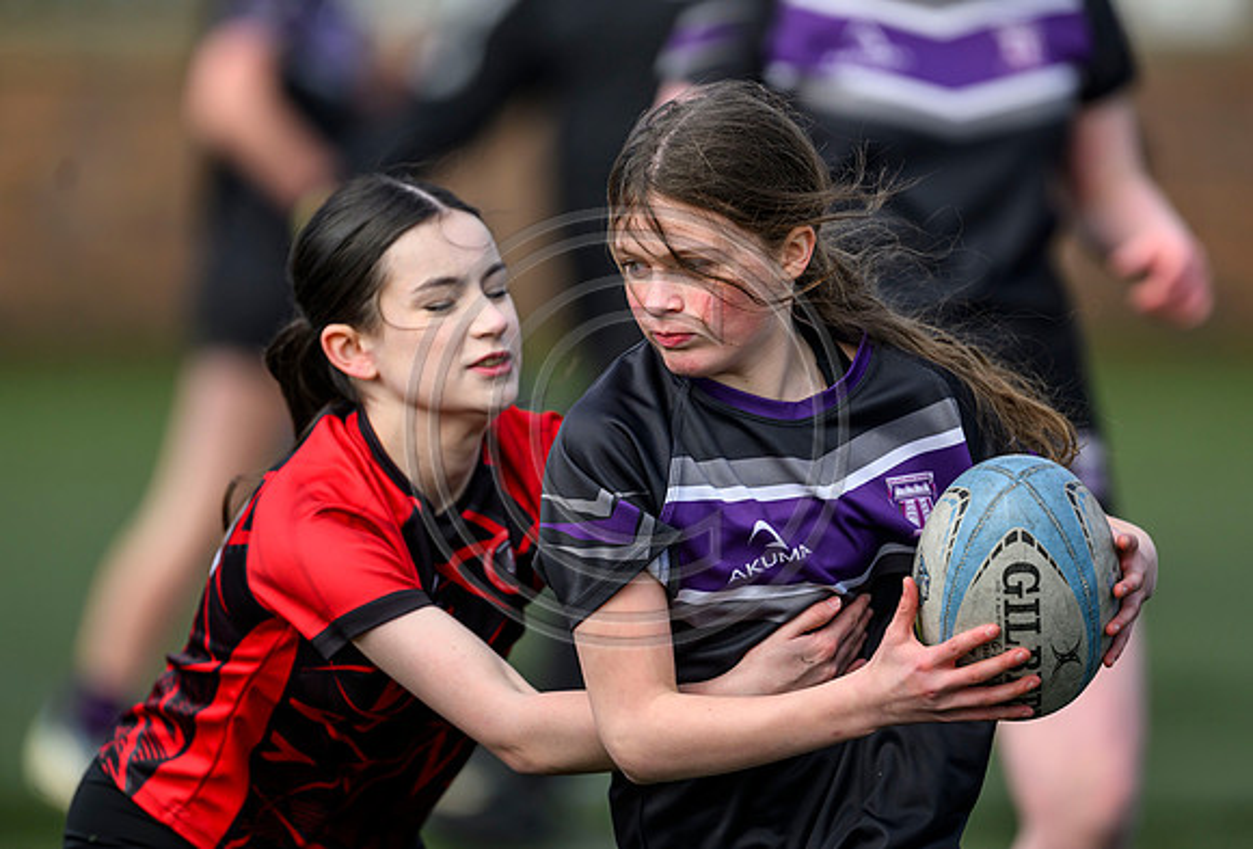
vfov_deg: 2.9
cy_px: 338
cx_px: 765
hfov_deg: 4.2
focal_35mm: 486
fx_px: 17007
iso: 500
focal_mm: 400
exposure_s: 1/4000
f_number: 3.2
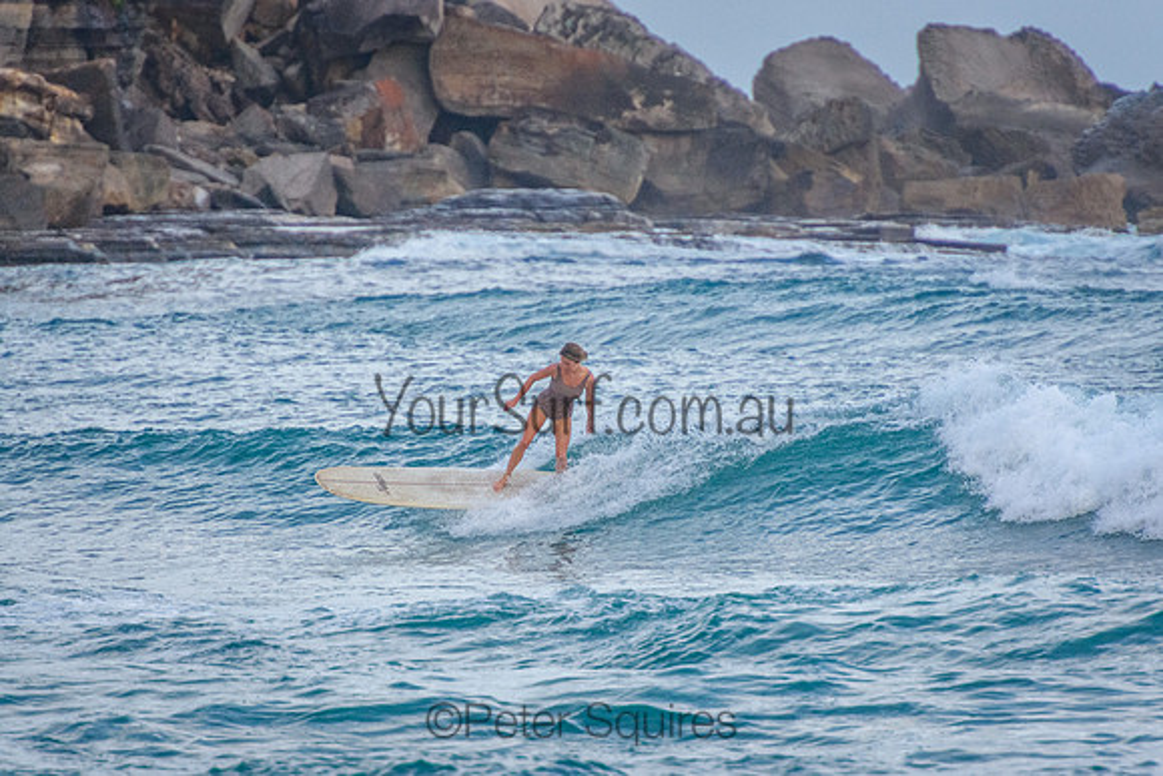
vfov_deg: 2.2
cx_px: 582
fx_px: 19865
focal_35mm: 615
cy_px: 388
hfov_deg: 3.4
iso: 1250
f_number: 5.6
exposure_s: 1/1600
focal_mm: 400
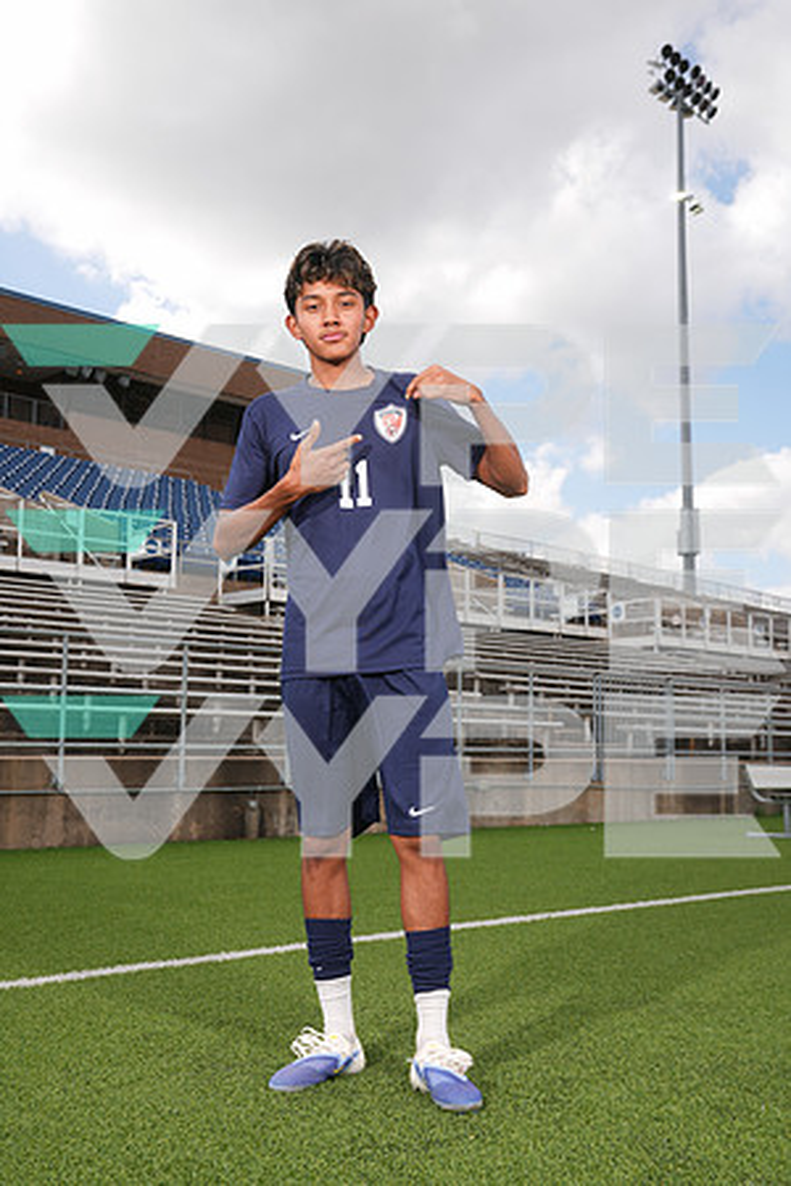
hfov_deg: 35.1
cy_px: 593
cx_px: 396
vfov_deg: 50.7
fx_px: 1252
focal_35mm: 38
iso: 80
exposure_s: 1/200
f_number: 7.1
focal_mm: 38
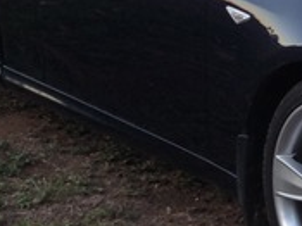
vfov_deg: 9.2
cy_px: 43
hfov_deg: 12.1
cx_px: 368
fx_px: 1395
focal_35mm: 160
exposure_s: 1/40
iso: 50
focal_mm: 4.28
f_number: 2.4
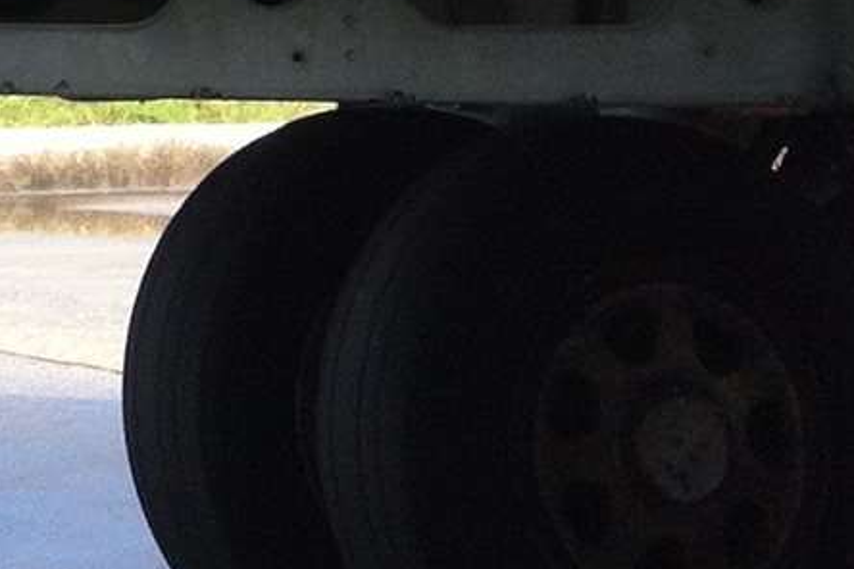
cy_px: -907
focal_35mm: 212
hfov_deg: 9.1
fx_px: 5029
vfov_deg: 6.1
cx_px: -846
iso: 80
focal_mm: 3.85
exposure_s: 1/425
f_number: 2.8
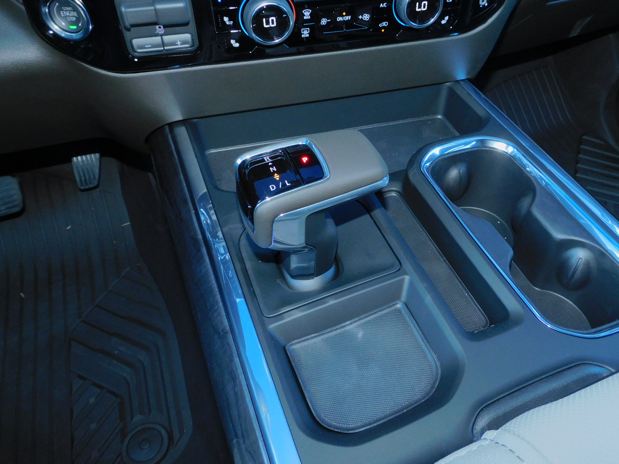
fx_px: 519
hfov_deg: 61.4
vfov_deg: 48.1
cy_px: 196
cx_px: 352
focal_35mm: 29
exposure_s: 1/30
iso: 200
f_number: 3.3
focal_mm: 4.3
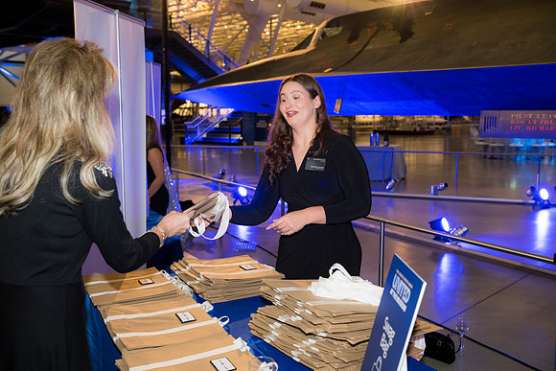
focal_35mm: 35
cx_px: 278
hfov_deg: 54.4
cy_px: 186
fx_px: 541
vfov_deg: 37.9
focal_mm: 35
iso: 1800
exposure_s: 1/60
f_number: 4
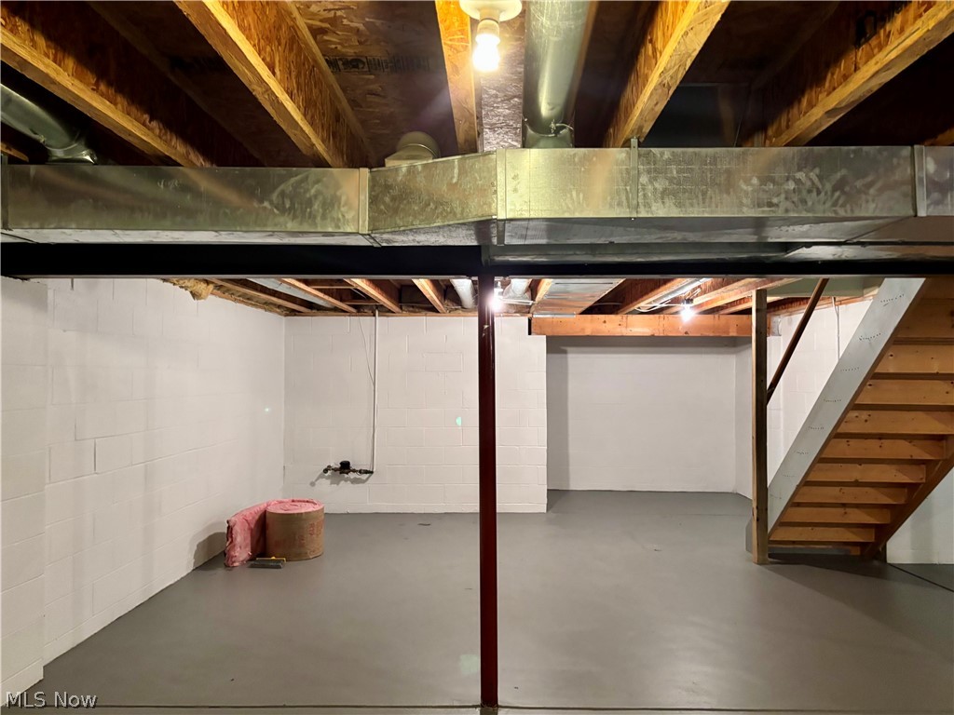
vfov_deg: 53.1
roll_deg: -0.6
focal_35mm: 26
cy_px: 358
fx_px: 717
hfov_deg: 67.3
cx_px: 477
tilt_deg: +1.5
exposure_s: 1/40
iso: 400
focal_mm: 5.96
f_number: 1.6
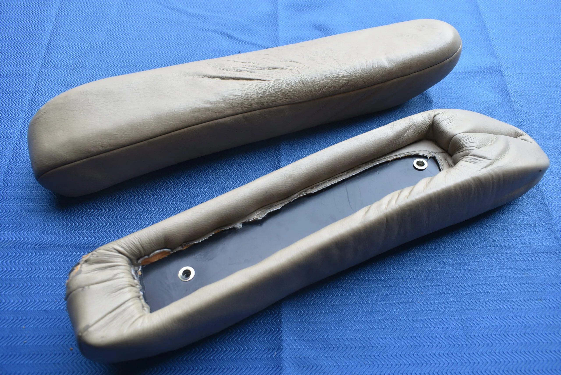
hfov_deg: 67.3
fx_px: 421
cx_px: 280
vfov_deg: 48.0
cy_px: 188
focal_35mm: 27
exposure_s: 1/160
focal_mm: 18
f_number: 5.6
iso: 200
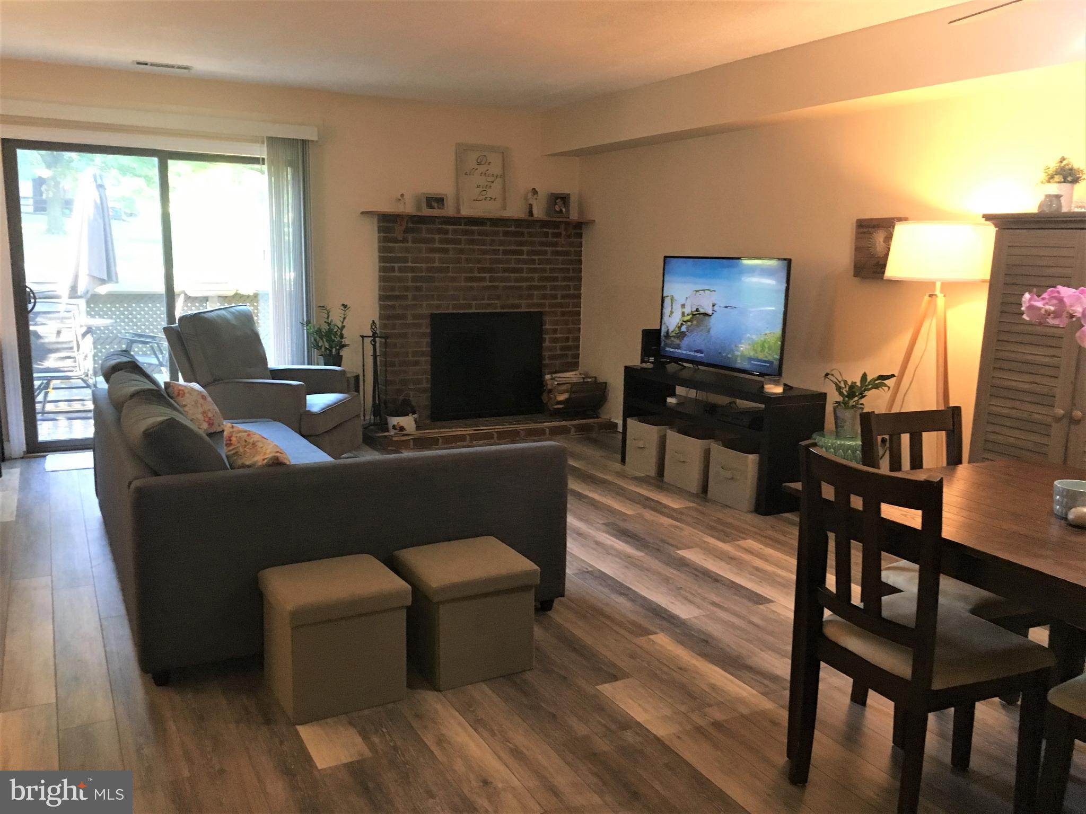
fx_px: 910
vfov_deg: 48.2
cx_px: 543
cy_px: 407
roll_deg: -2.1
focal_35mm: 29
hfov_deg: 61.7
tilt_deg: -9.6
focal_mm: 4.15
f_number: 2.2
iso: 200
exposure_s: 1/24
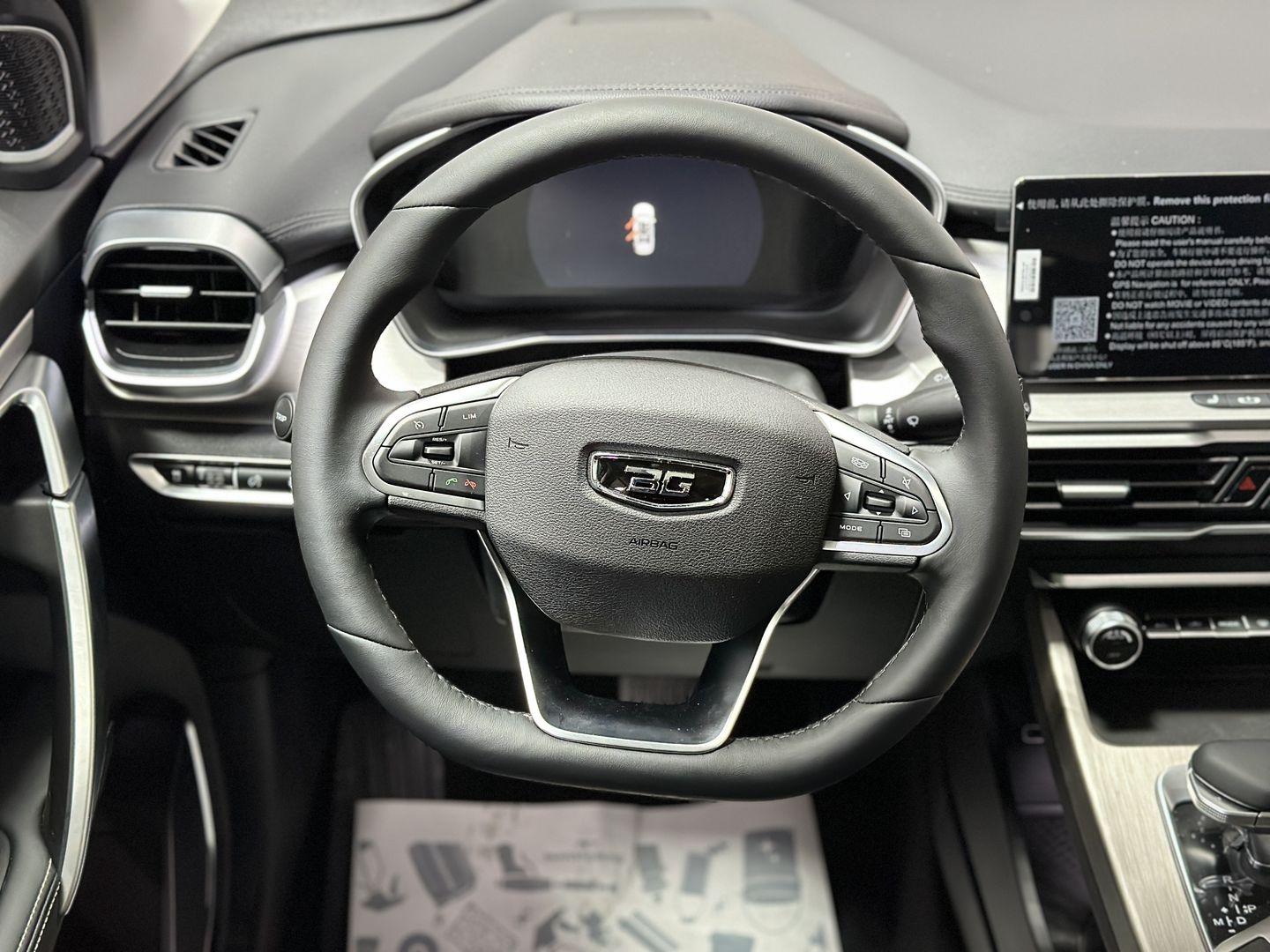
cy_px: 476
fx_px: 1761
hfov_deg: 39.7
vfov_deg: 30.3
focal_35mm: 48
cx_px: 635
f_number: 1.78
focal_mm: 6.86
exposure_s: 1/33
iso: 500
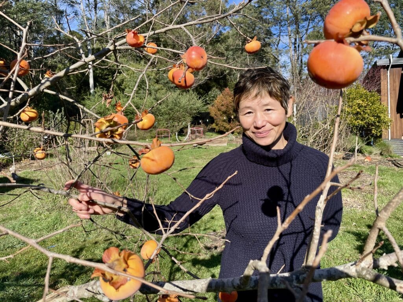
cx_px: 202
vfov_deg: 53.1
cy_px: 151
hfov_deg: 67.3
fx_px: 303
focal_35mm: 26
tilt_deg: -0.9
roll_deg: +2.7
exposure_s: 1/3861
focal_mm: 4.2
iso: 32
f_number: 1.6
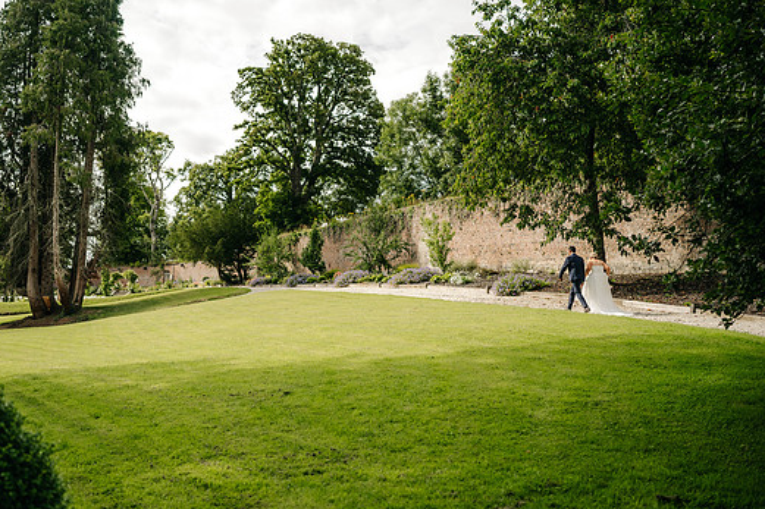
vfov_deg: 34.2
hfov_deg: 49.5
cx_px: 345
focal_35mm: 39
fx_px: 828
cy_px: 257
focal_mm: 35
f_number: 2
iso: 100
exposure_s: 1/4000
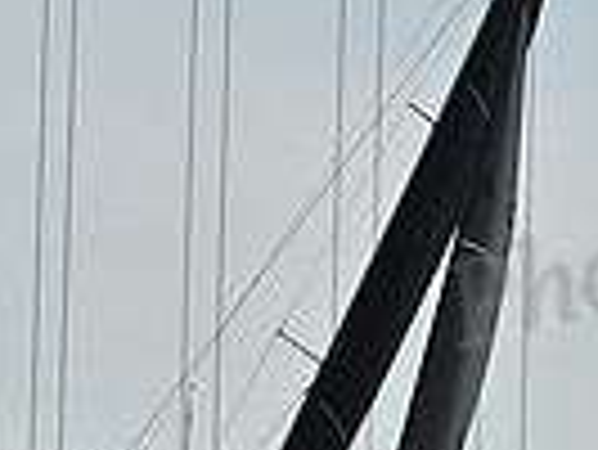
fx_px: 7089
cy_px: 531
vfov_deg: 3.6
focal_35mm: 410
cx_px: 218
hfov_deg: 4.8
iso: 320
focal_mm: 98
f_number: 10
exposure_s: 1/1250
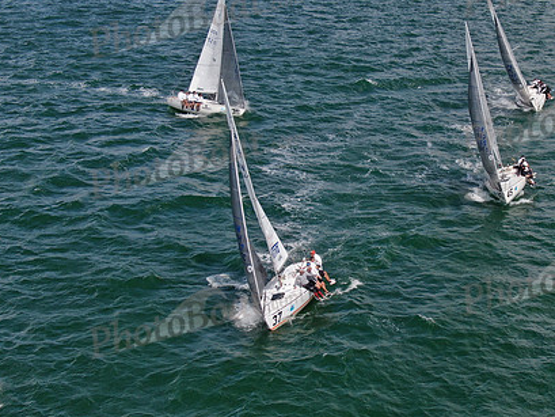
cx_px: 384
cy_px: 218
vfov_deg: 21.6
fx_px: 1091
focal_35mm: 68
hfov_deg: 28.3
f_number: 3.8
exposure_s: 1/1000
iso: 100
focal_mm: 8.6
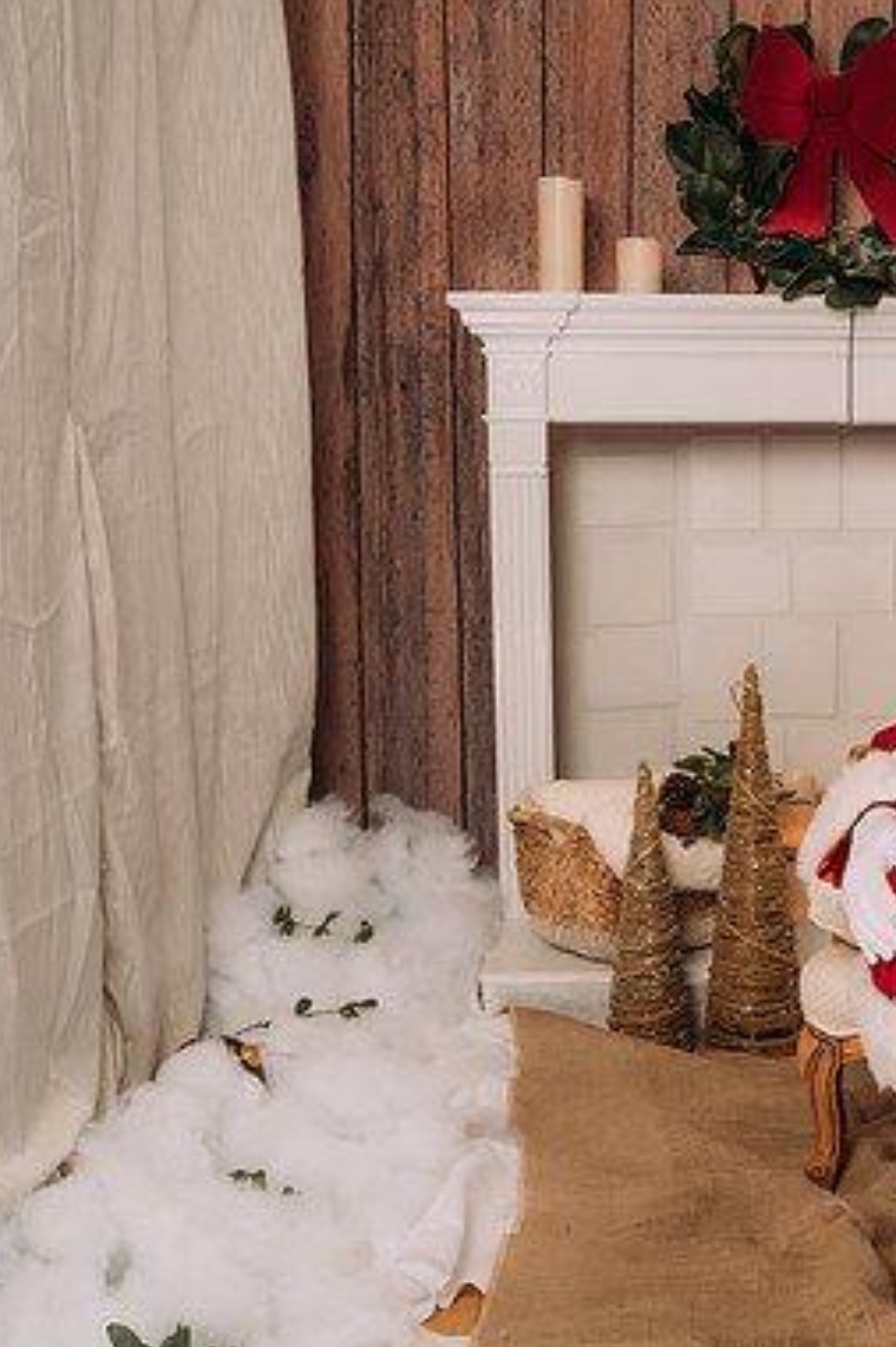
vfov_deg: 34.5
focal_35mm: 58
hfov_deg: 22.3
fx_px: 2167
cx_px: 932
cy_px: 663
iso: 100
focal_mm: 35
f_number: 5.6
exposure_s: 1/100
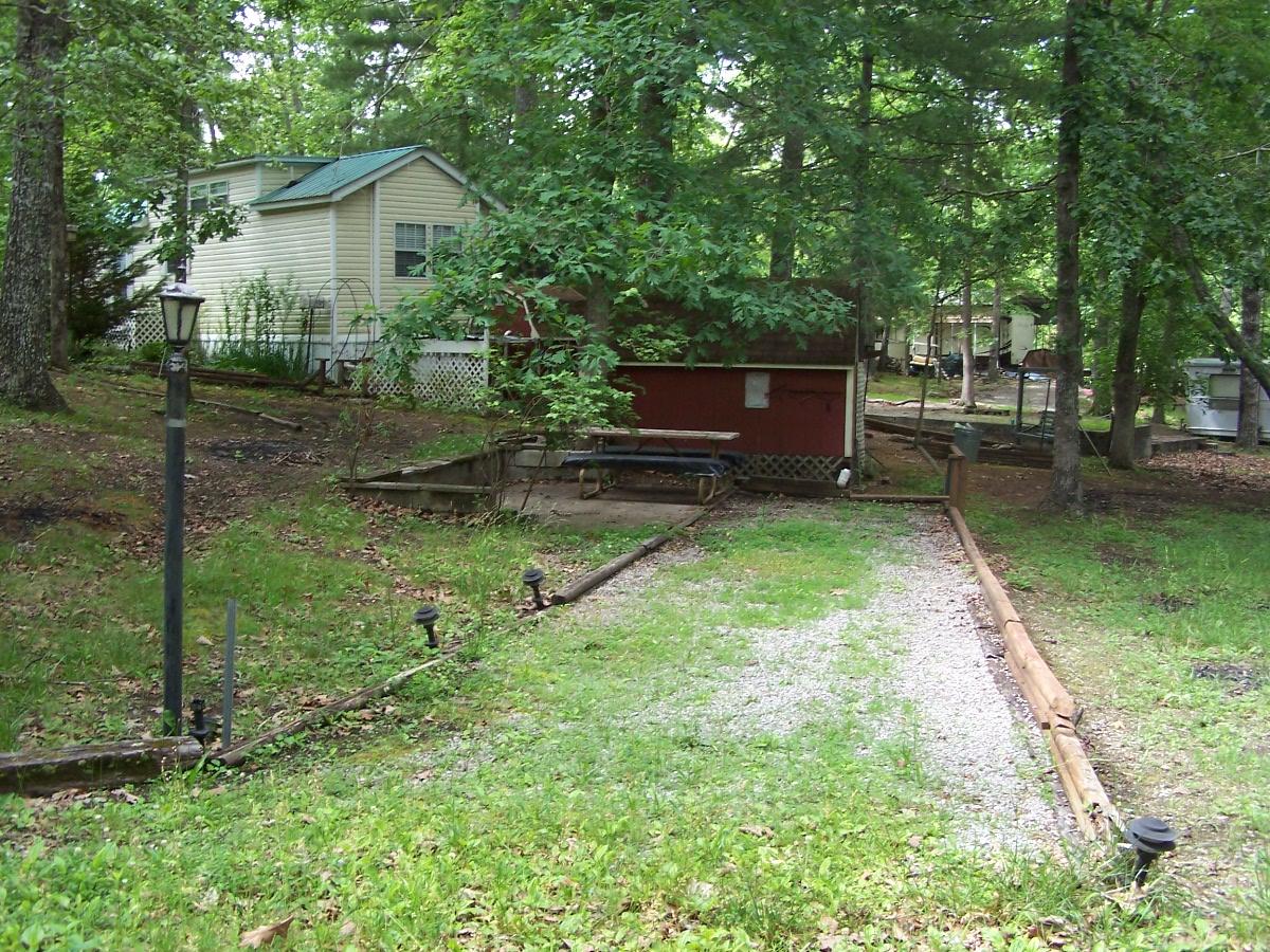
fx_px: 1394
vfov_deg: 37.7
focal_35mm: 38
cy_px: 476
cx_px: 635
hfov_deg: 49.0
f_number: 2.8
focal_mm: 6.3
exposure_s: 1/125
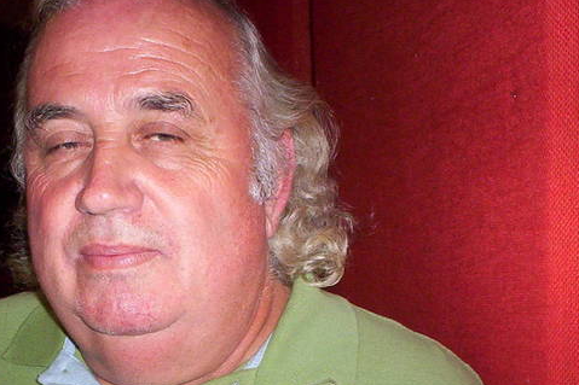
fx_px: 1077
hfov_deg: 30.0
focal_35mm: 67
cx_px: 226
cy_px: 276
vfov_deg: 20.2
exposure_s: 1/60
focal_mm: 4.99
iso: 140
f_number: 4.5
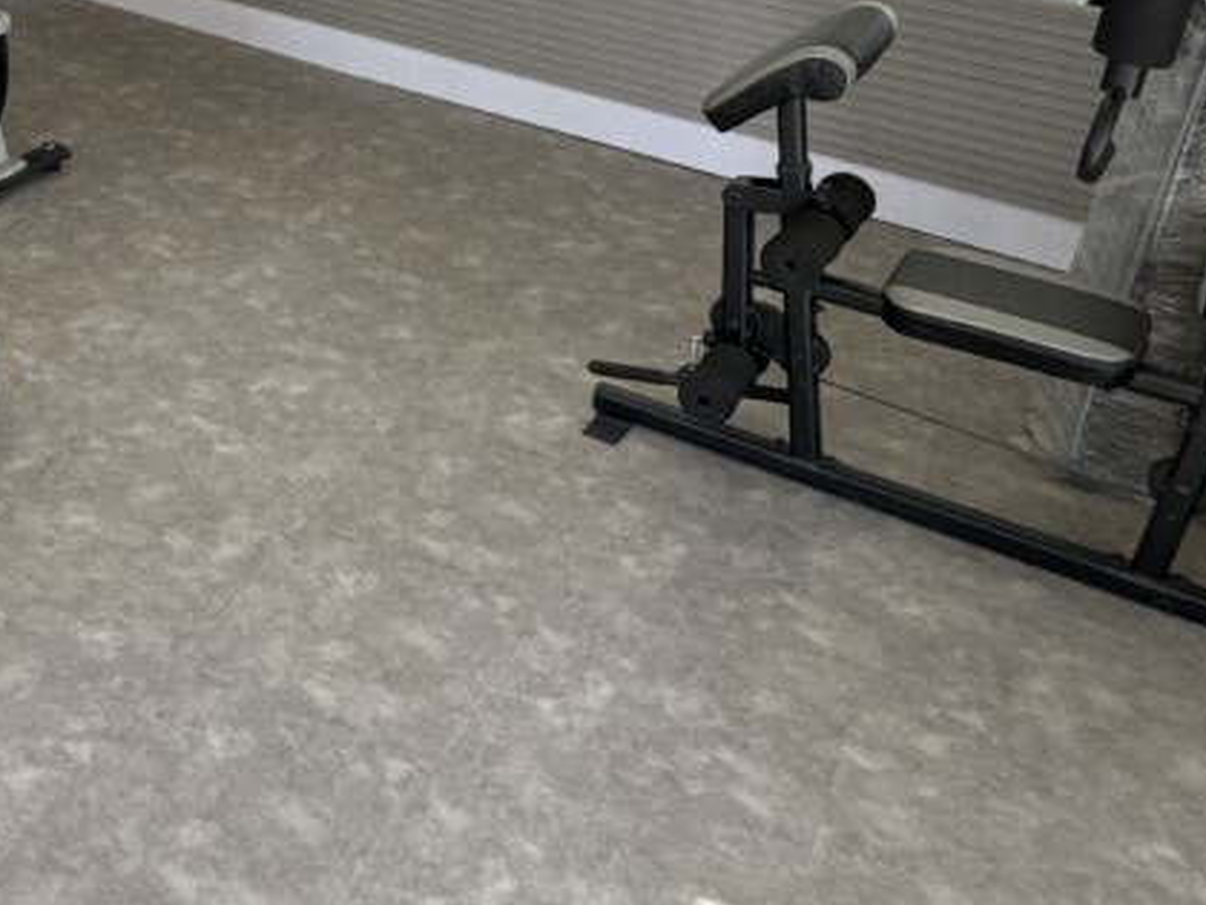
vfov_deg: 27.5
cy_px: -112
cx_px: -60
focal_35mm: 48
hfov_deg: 35.1
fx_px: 1672
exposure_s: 1/99
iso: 50
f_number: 2.2
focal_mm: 2.22
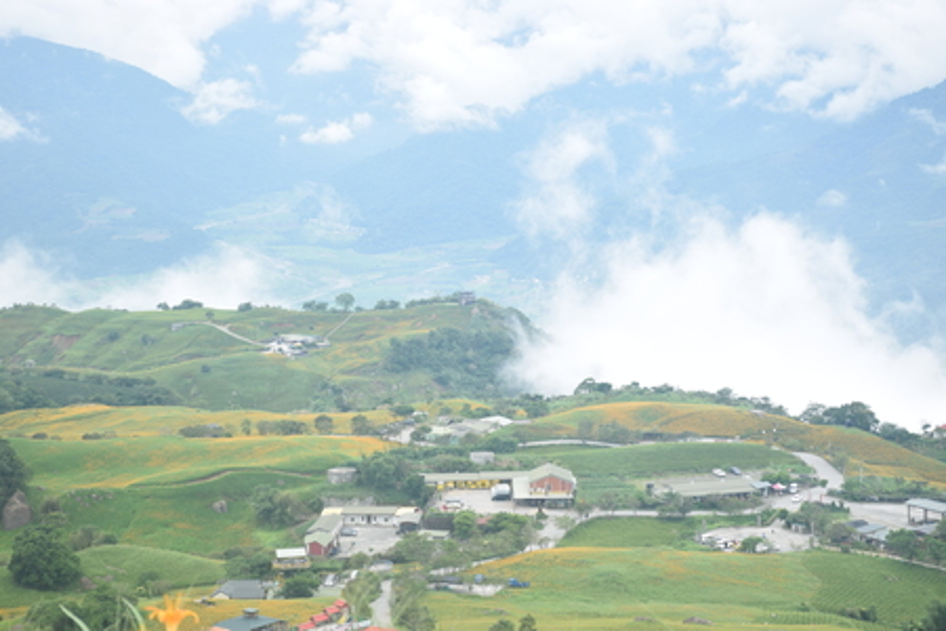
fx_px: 2207
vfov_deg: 16.3
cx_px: 473
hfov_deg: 24.2
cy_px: 316
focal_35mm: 84
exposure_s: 1/400
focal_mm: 56
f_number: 6.3
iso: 320
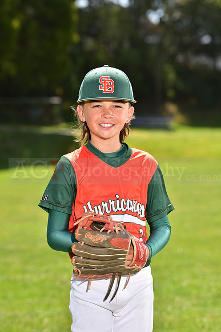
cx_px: 110
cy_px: 166
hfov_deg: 8.9
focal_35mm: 155
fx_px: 1426
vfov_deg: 13.2
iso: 80
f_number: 5.6
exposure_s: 1/200
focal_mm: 155
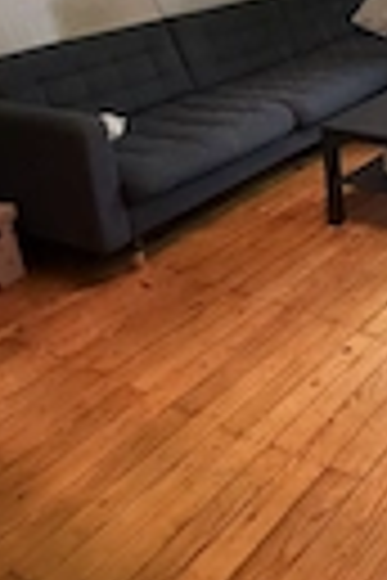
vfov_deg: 41.4
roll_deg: +0.5
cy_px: 103
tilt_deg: -17.5
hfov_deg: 25.4
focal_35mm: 45
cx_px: 513
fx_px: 726
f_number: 2.2
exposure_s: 1/50
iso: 1000
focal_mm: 2.22
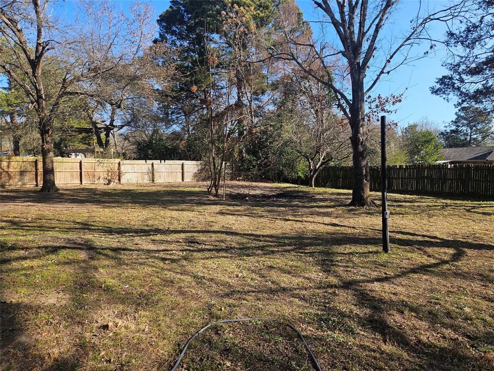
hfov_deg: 73.9
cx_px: 247
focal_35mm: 23
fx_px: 328
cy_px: 186
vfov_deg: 58.9
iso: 25
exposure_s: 1/673
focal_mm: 5.4
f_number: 1.8
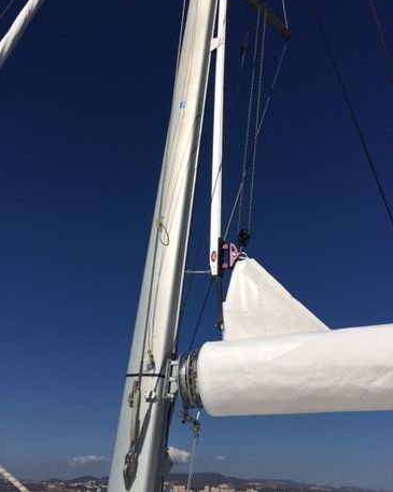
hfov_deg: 47.1
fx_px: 451
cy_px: 224
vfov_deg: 57.1
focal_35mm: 31
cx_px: 200
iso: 32
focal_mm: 4.15
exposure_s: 1/8264
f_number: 2.2
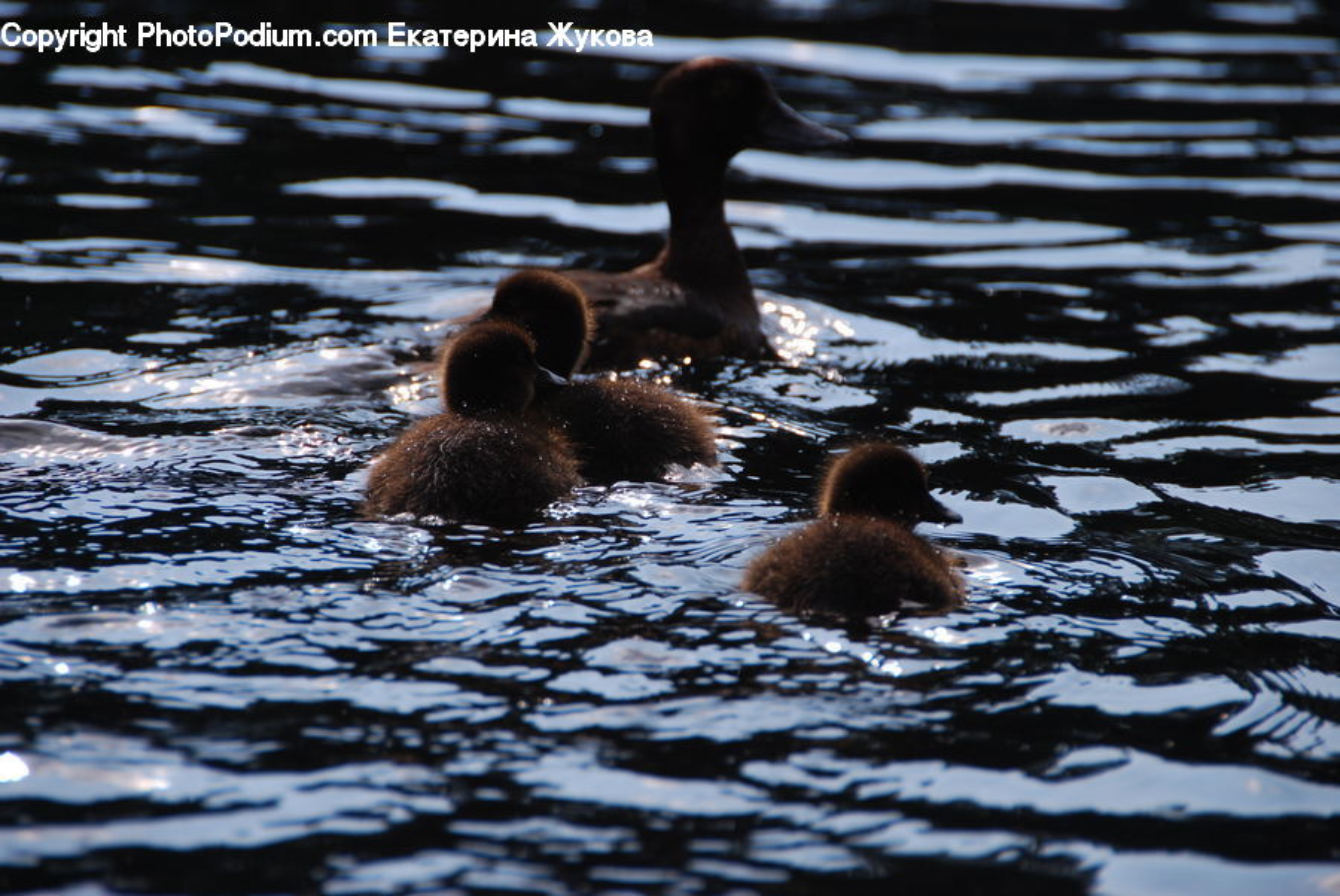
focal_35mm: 300
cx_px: 670
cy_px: 448
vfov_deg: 4.6
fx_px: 11177
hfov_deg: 6.9
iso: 200
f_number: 5.6
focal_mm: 200
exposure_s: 1/1000
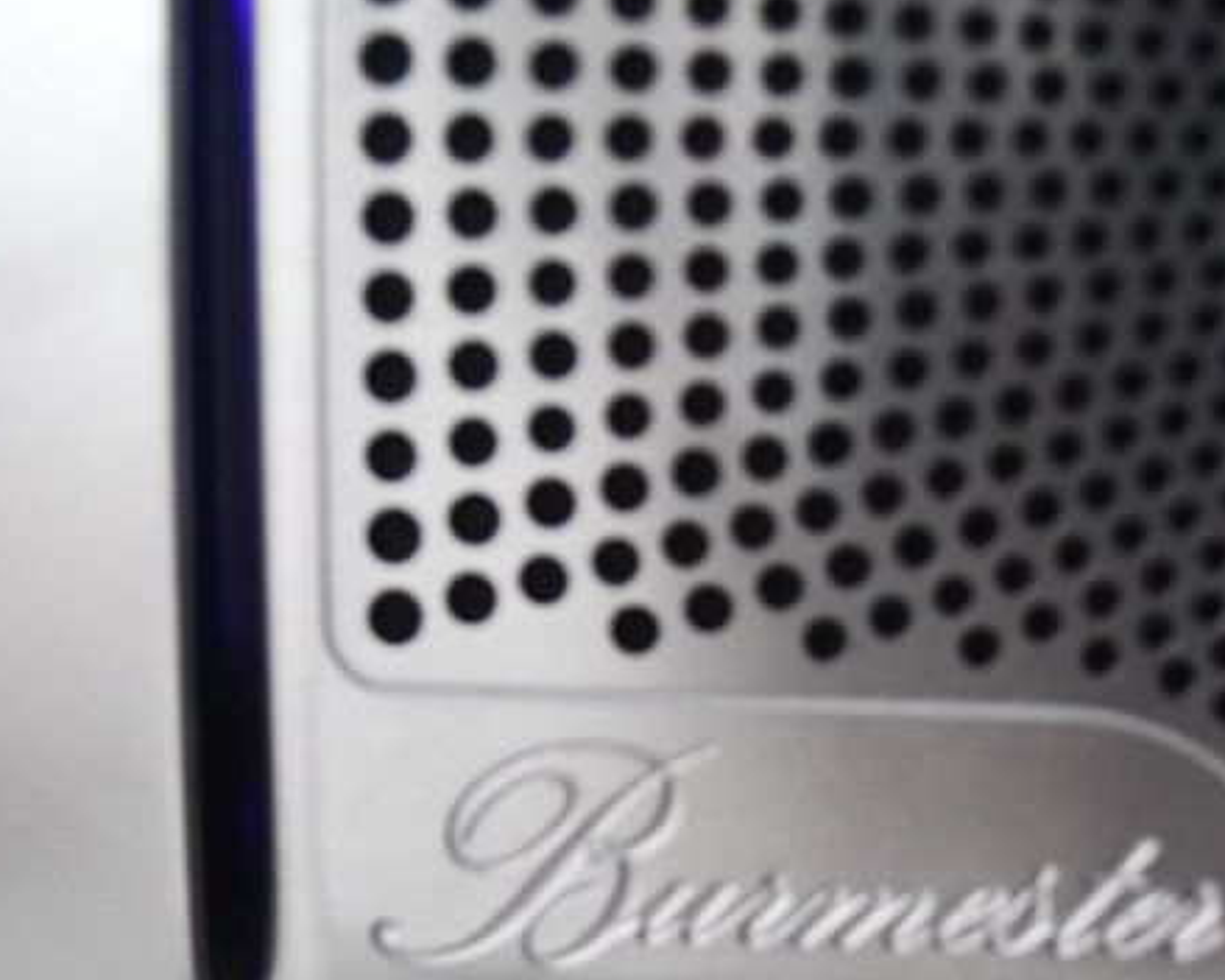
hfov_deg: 20.7
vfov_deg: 16.5
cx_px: 812
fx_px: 3335
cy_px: 885
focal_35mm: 92
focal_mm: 28
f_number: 4.5
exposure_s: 1/125
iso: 2500
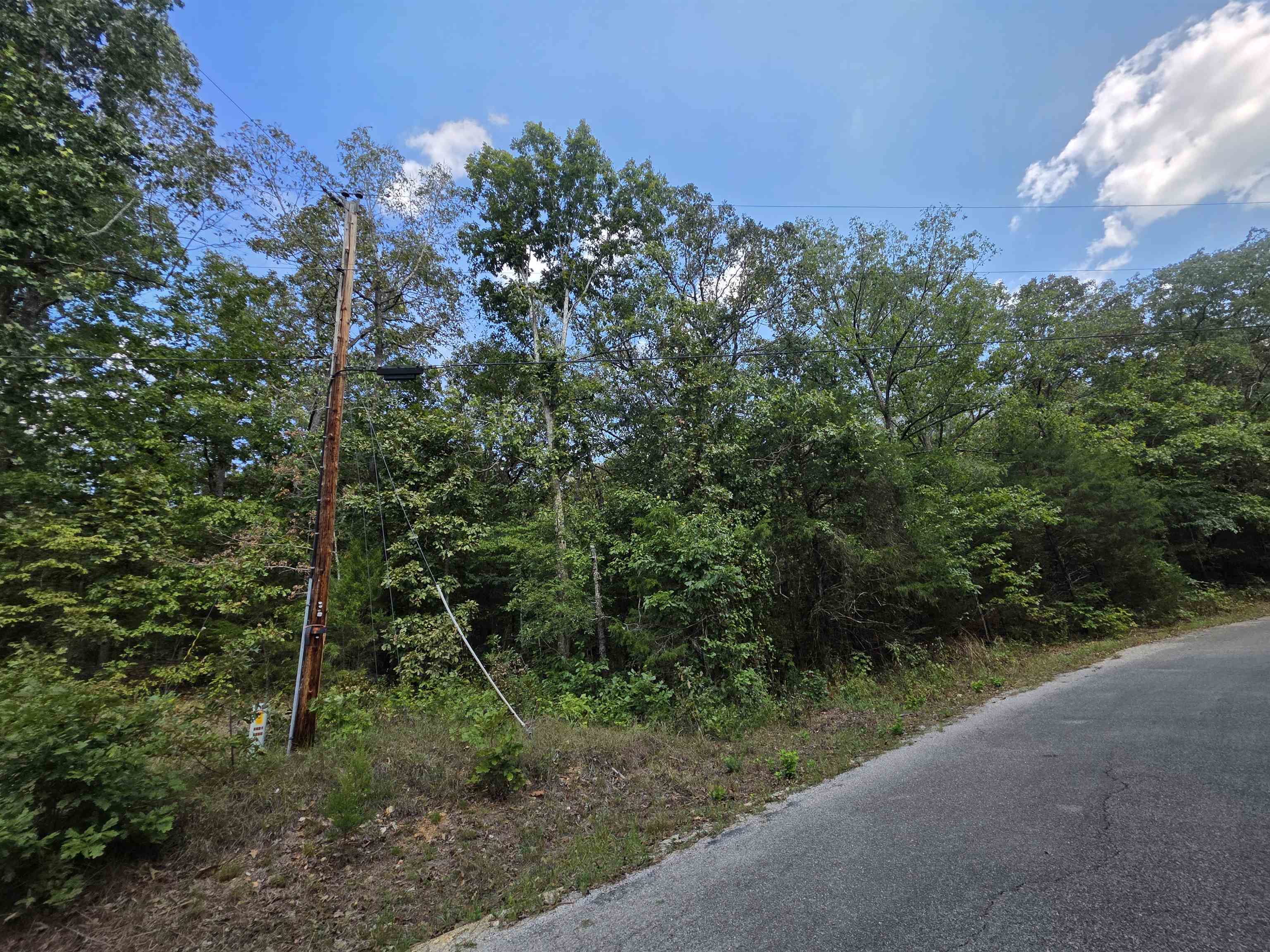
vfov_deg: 89.9
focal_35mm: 13
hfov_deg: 106.2
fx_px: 477
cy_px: 476
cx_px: 635
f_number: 1.9
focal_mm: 2.2
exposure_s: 1/703
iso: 40
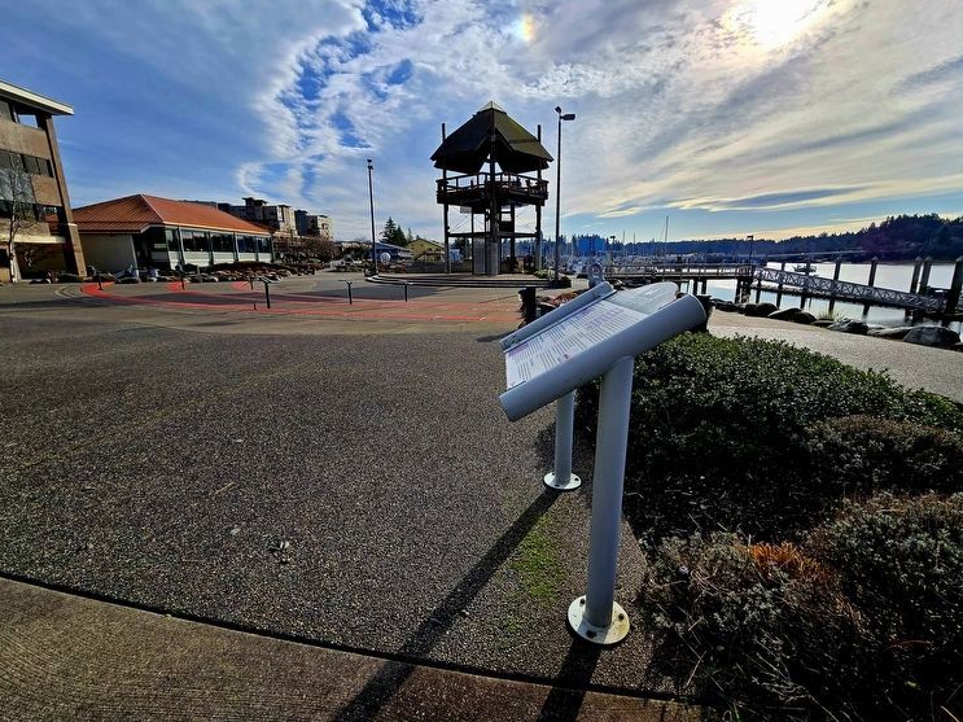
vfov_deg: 85.7
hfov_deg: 102.0
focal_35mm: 14
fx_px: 389
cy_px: 358
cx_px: 509
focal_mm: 2.2
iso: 50
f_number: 2.2
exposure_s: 1/5000
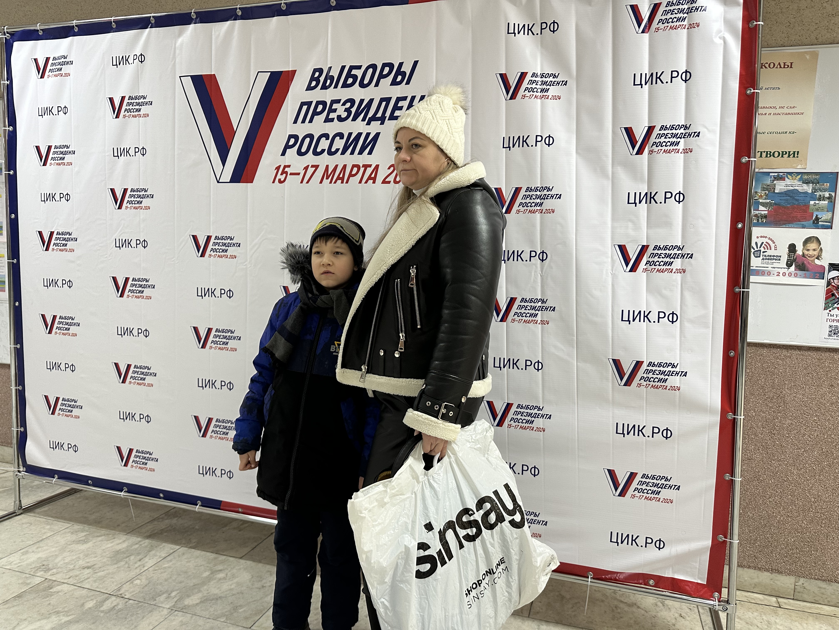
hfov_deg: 71.6
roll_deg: -0.4
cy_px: 315
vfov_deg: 56.8
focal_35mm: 24
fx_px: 582
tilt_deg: -5.6
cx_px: 420
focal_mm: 6.86
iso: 200
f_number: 1.78
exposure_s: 1/50
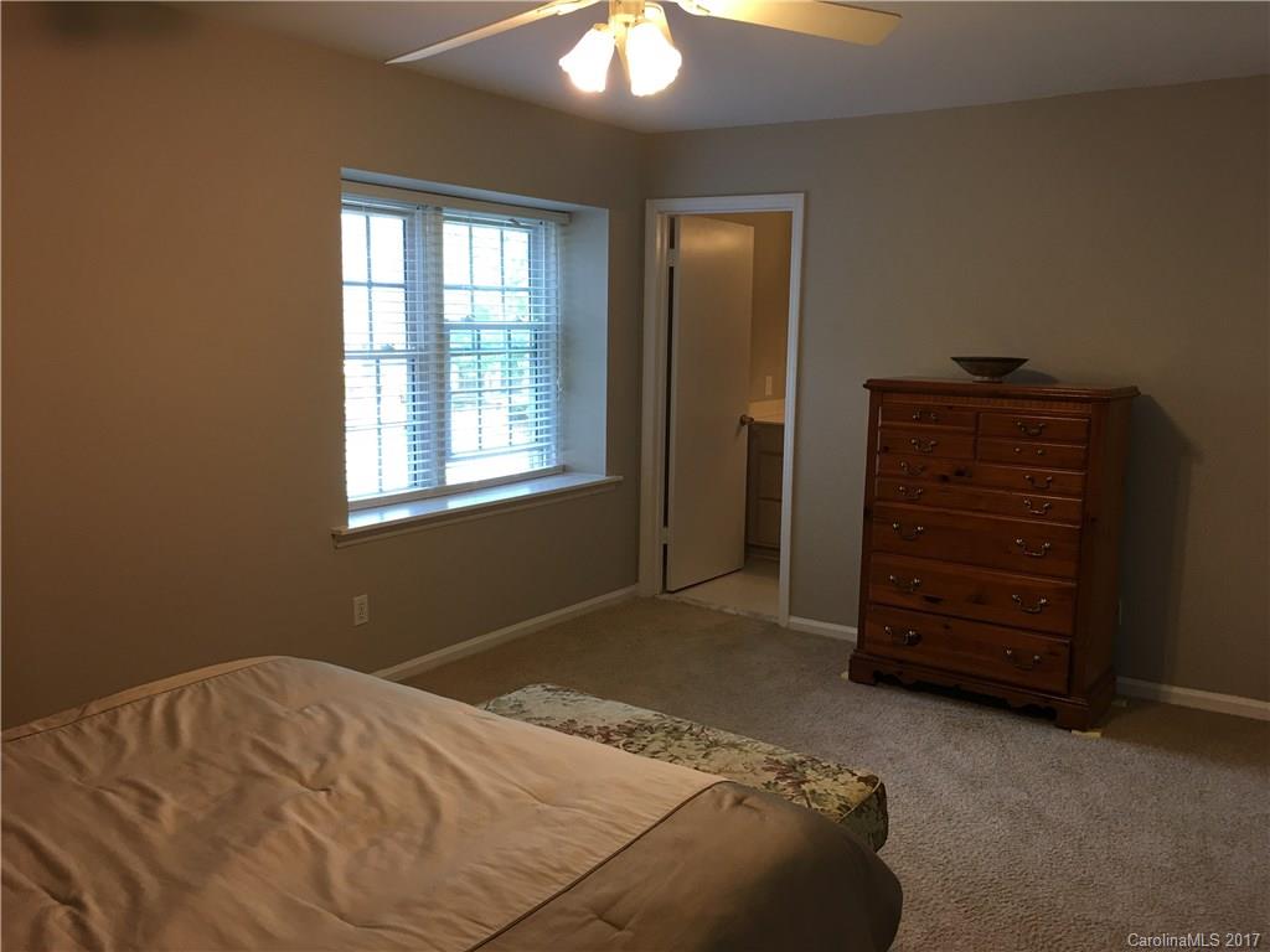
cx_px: 635
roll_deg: -0.5
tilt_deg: -7.3
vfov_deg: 48.2
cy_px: 476
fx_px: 1064
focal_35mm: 29
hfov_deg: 61.7
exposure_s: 1/15
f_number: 2.2
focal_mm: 4.15
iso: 25
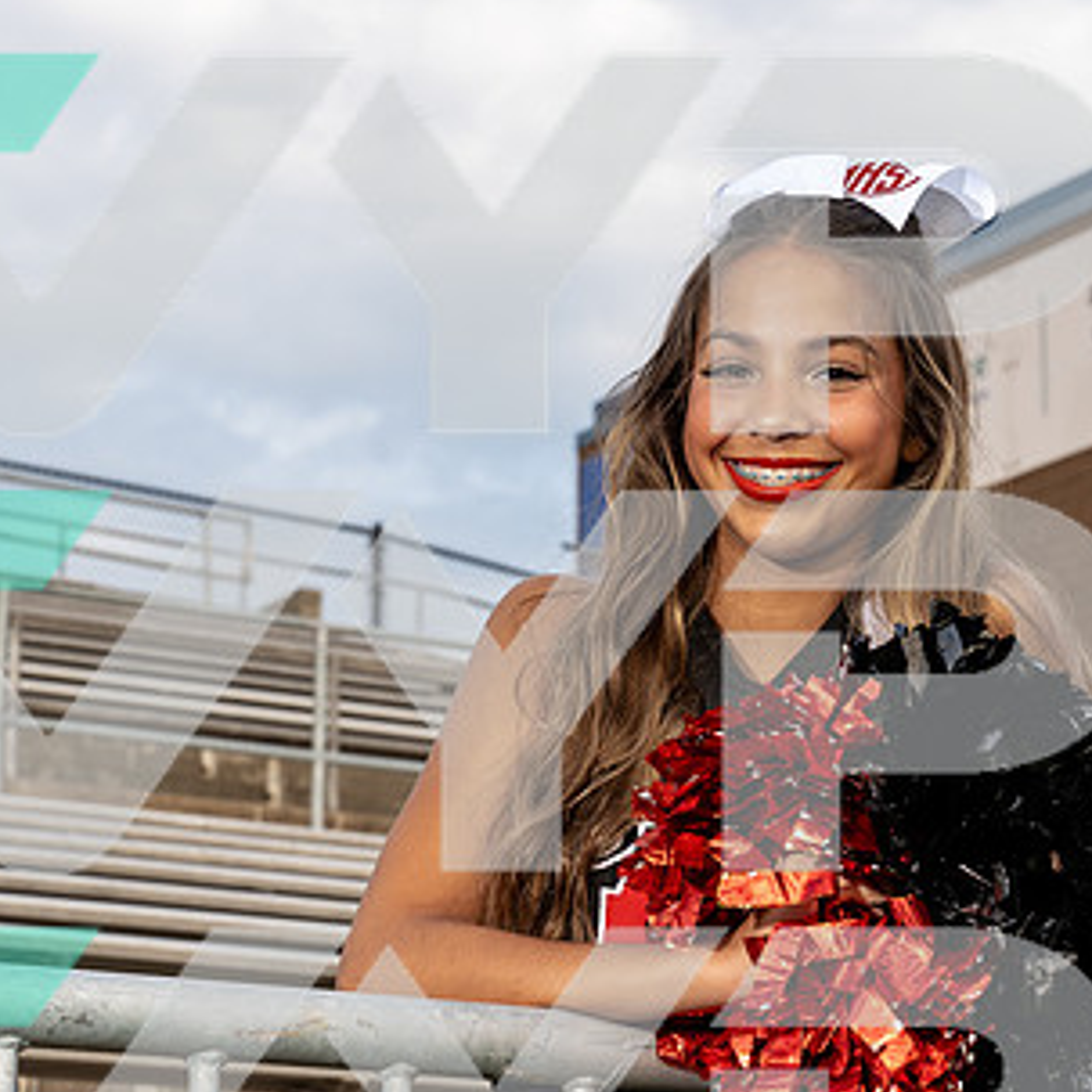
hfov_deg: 15.3
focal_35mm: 114
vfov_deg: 15.3
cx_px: 652
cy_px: 683
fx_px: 4069
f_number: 8
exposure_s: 1/250
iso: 320
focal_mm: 70
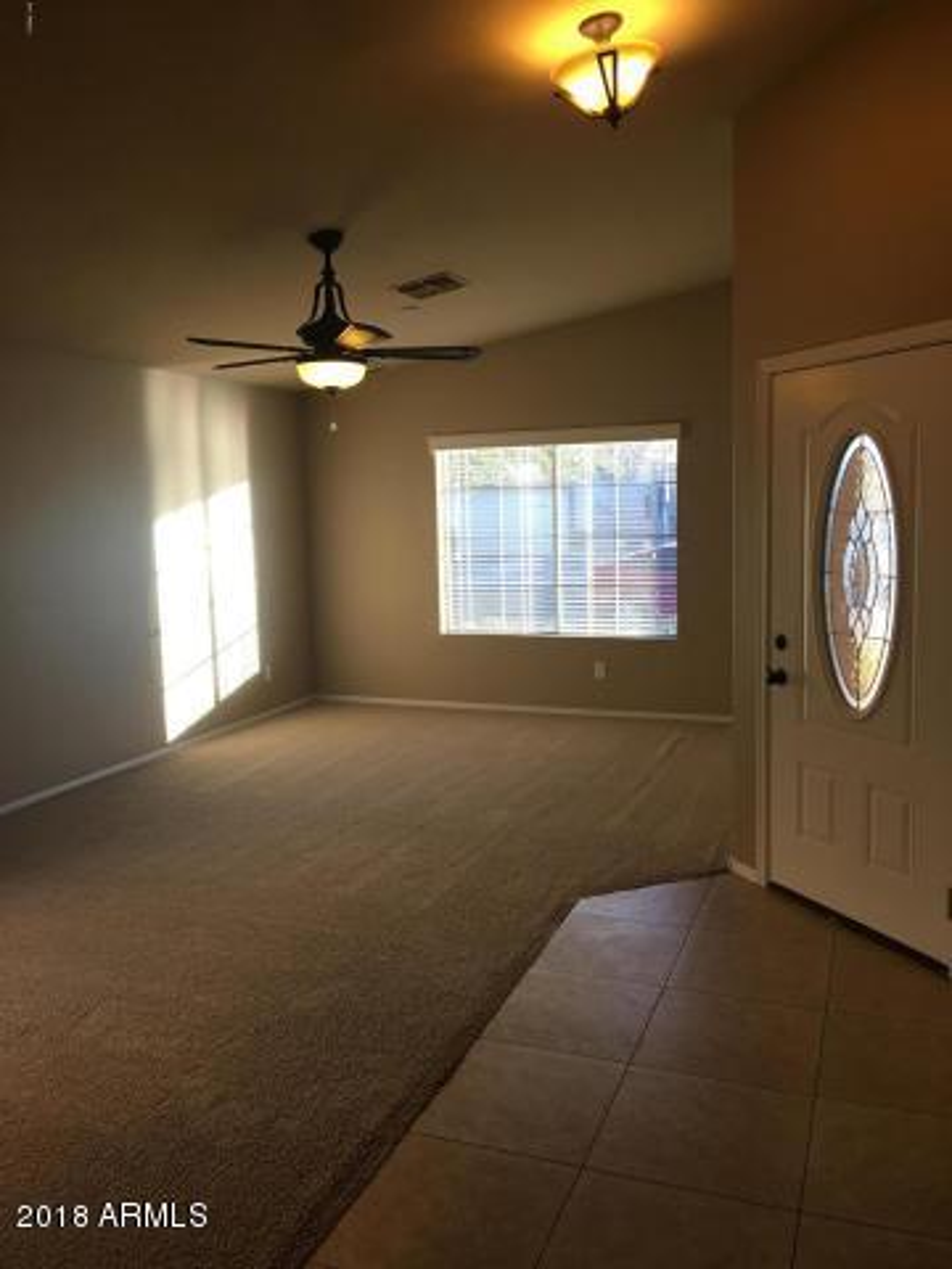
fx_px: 1063
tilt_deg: -6.7
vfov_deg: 61.7
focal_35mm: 29
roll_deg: +1.8
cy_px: 634
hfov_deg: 48.2
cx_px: 476
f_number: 2.2
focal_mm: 4.15
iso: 32
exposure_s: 1/33
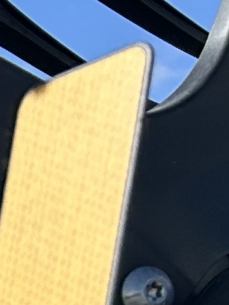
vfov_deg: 8.1
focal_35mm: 221
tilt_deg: +1.0
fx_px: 1948
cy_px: 806
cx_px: -950
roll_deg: +0.8
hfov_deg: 5.2
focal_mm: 5.7
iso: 50
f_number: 1.5
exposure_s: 1/5076
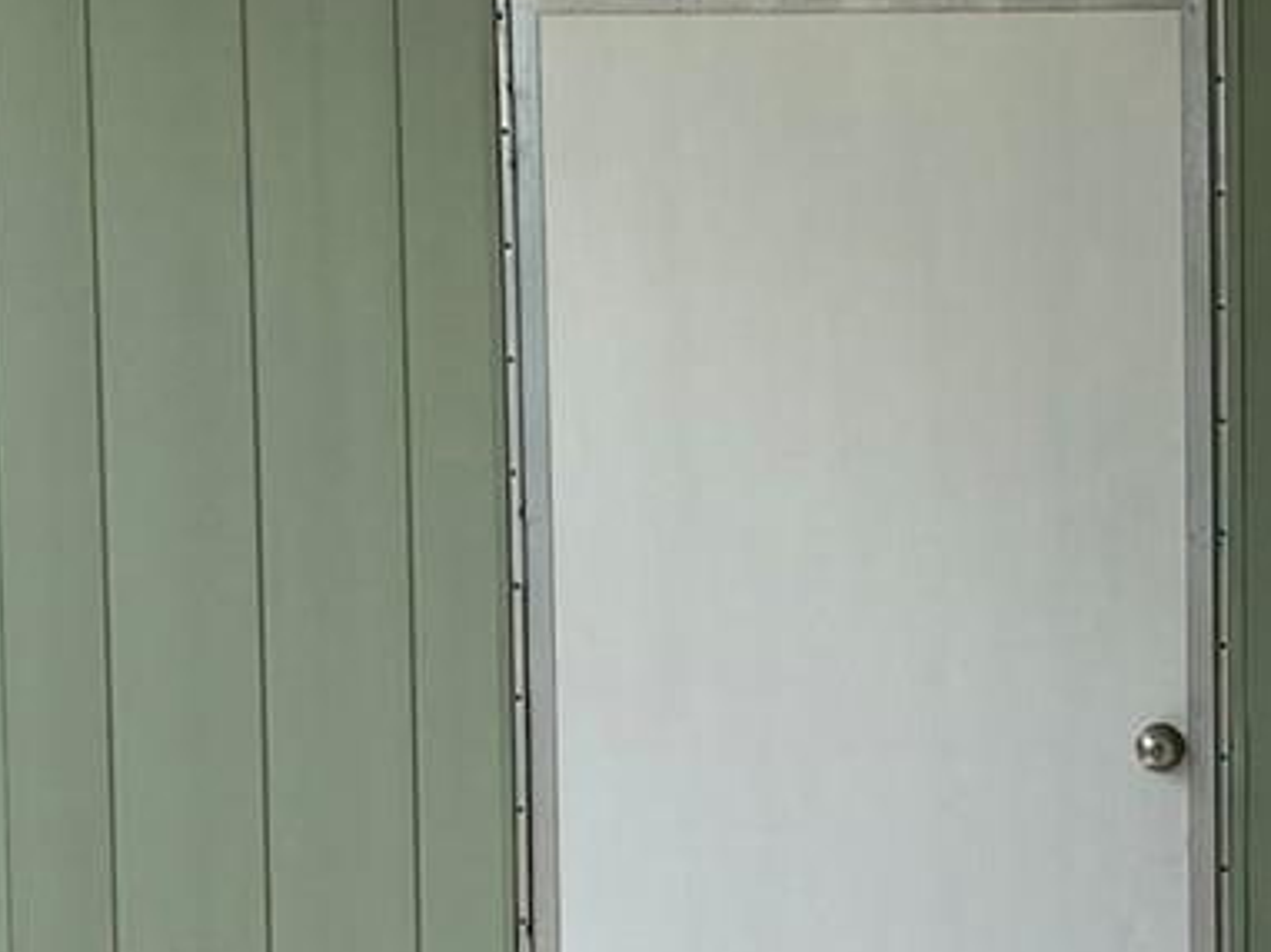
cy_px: 632
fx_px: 4000
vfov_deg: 13.5
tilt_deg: -4.2
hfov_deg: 17.7
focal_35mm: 109
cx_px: 1181
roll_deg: +0.8
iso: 32
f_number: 1.8
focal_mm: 4.25
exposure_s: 1/1585
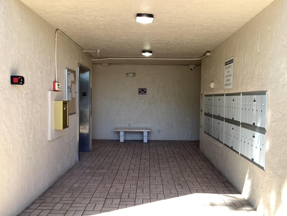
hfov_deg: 58.4
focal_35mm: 31
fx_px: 257
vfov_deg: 45.4
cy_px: 108
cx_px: 144
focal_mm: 3.3
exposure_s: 1/120
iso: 25
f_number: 2.4
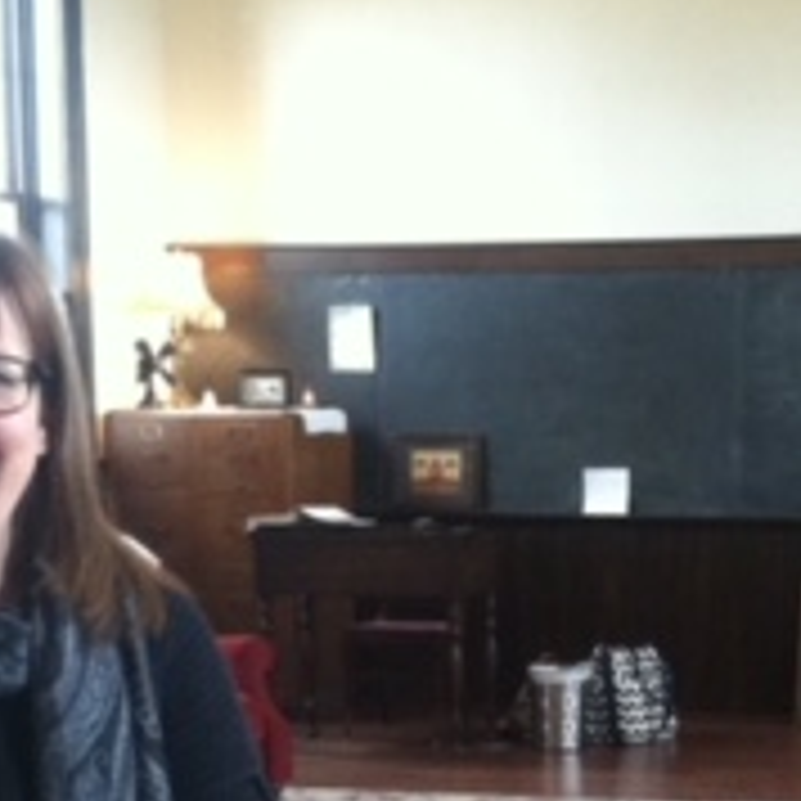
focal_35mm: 111
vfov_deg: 15.3
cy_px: 878
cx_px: 531
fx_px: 2906
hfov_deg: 15.7
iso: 200
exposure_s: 1/15
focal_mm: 3.85
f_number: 2.8
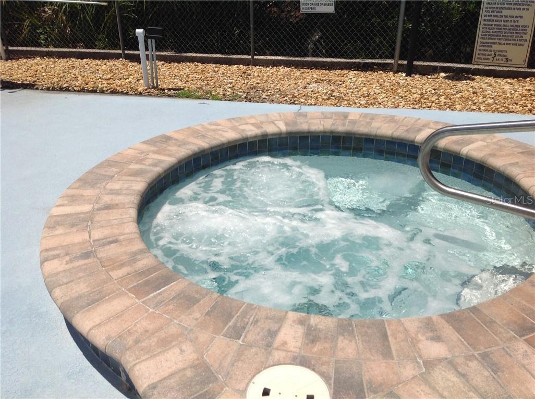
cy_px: 200
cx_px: 268
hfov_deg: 52.7
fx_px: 540
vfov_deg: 40.6
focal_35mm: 35
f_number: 2.4
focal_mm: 4.28
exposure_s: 1/5051
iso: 50
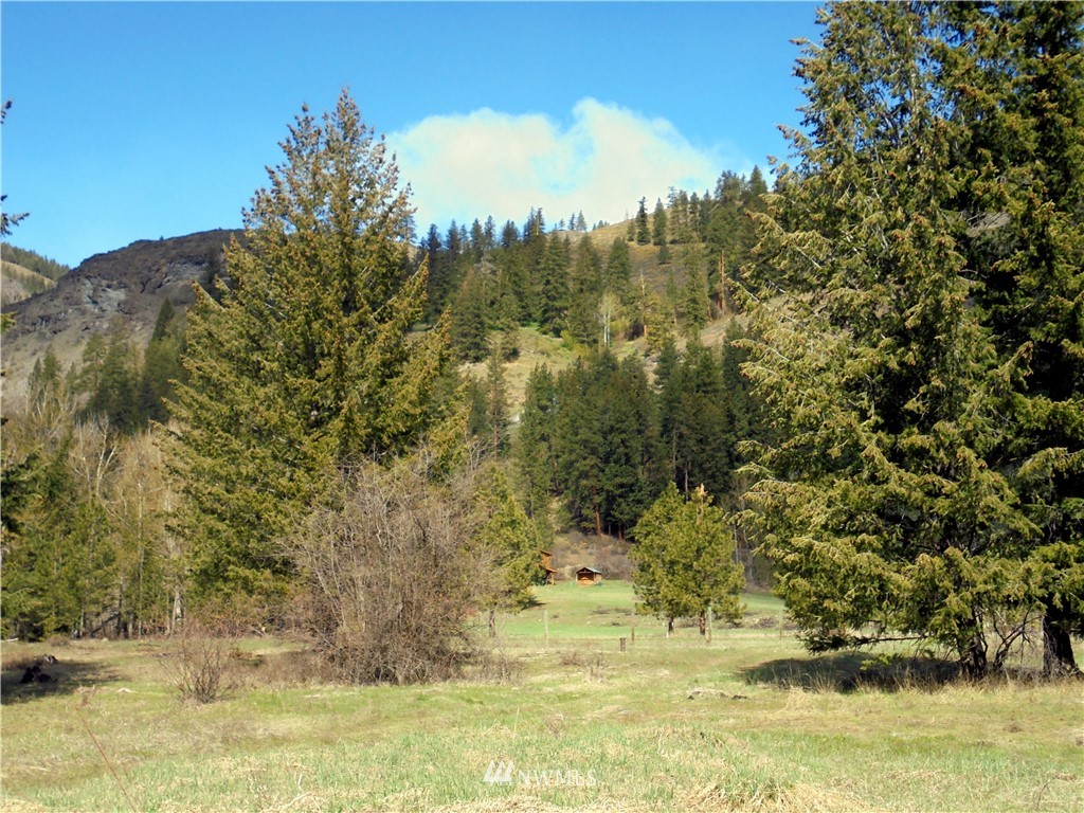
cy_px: 406
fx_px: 1347
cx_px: 542
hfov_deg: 43.9
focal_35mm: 43
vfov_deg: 33.6
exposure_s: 1/400
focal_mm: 7.8
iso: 100
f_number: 4.5
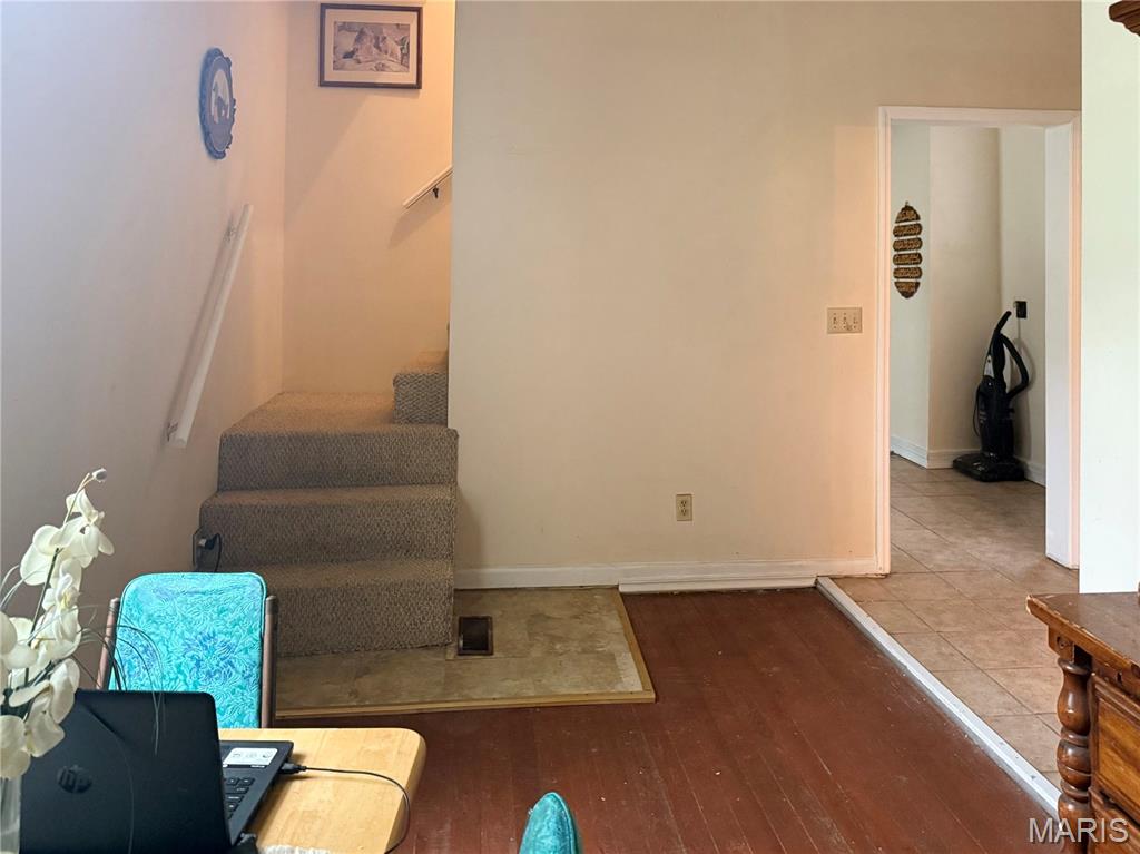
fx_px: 790
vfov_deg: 56.8
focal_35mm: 24
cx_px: 570
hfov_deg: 71.6
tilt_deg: -11.2
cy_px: 427
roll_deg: -0.9
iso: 800
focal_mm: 6.76
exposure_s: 1/60
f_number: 1.78
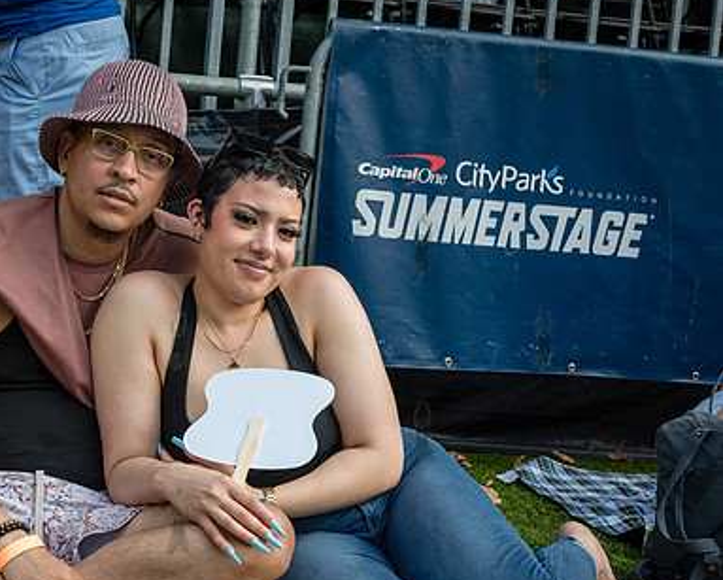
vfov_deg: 21.6
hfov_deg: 26.4
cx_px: 177
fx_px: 1520
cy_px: 337
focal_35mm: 71
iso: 800
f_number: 5
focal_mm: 50
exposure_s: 1/1250
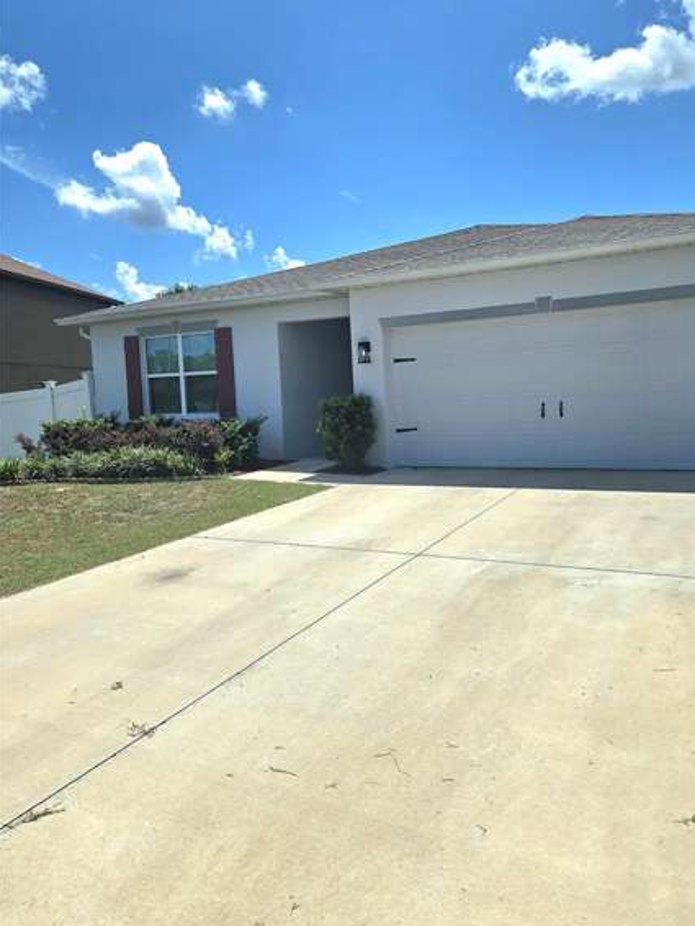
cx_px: 391
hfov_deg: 53.0
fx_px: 695
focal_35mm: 26
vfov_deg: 67.2
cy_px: 432
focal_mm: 5.4
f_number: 1.8
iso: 25
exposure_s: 1/5000
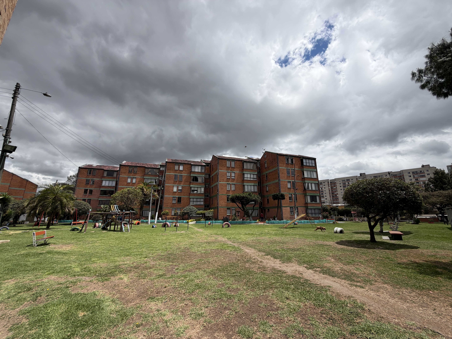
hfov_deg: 102.1
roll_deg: +0.8
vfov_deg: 85.7
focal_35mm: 14
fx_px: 183
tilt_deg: +14.0
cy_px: 170
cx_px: 226
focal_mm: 2.22
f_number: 2.2
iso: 20
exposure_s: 1/1211
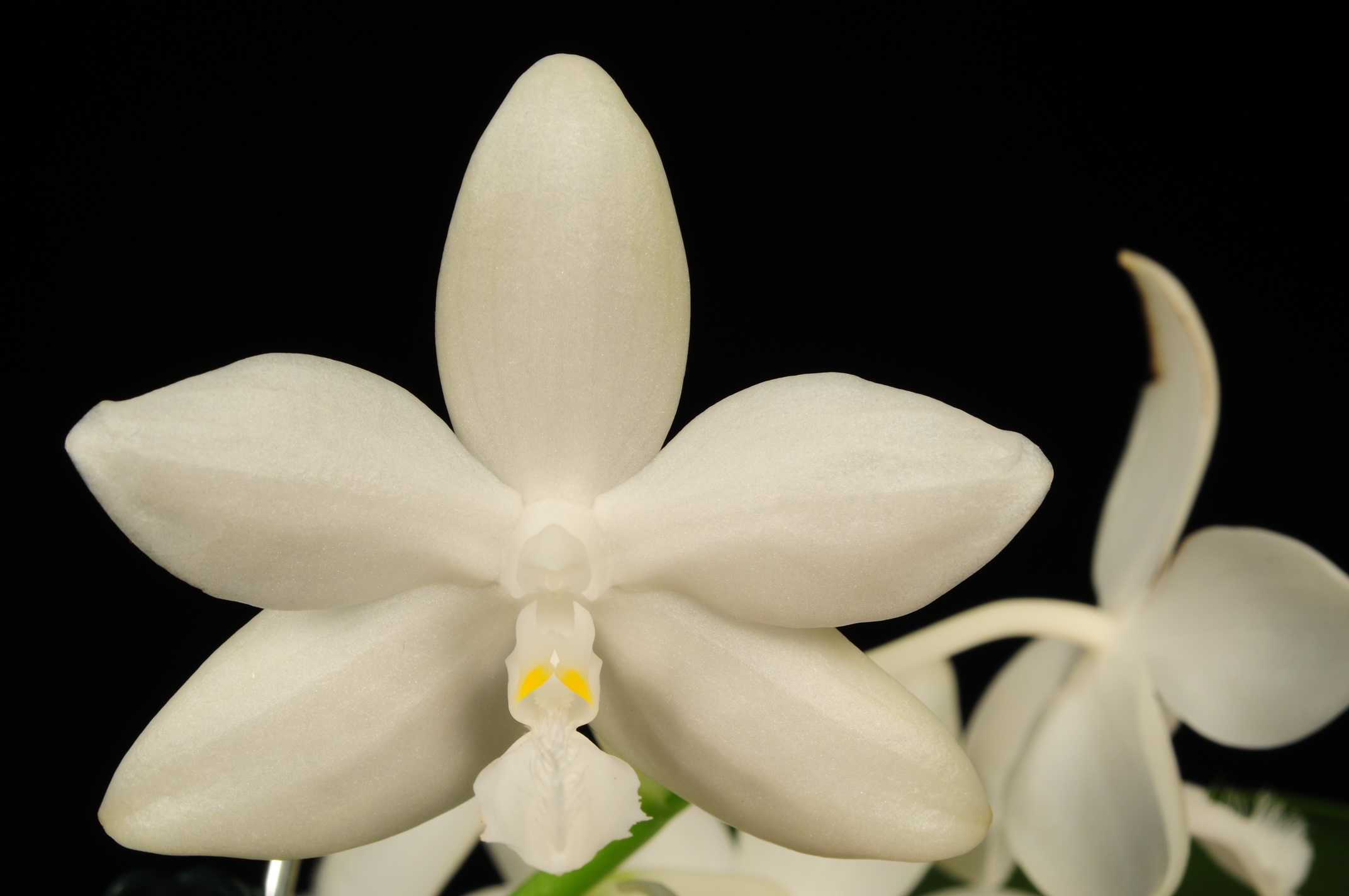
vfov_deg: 15.2
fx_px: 3368
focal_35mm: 90
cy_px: 448
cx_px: 674
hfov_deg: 22.6
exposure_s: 1/5
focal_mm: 60
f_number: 22
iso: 200
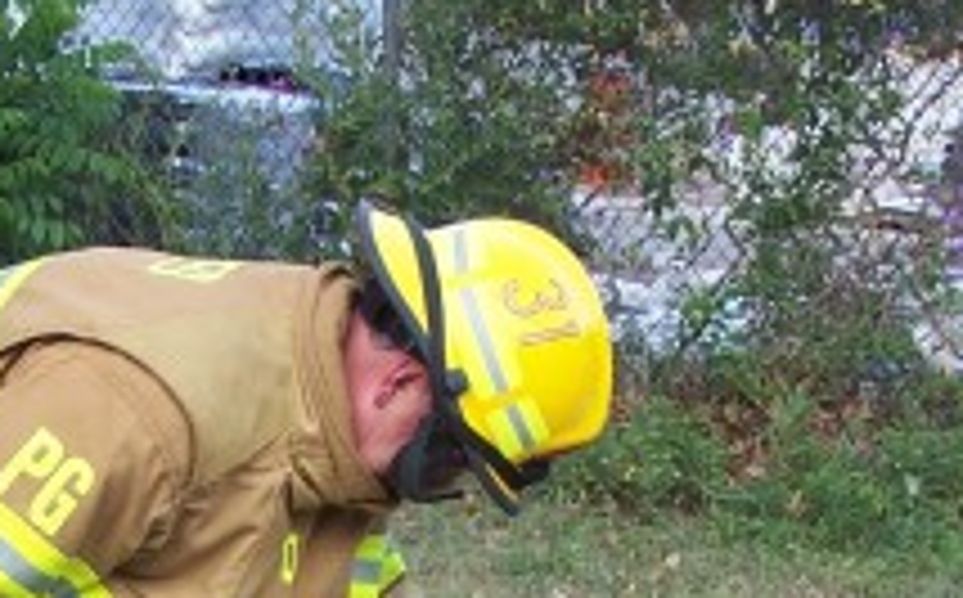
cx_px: 292
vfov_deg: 7.8
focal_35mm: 162
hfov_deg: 12.9
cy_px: 1034
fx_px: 4245
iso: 80
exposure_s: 1/250
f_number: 3
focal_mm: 8.5
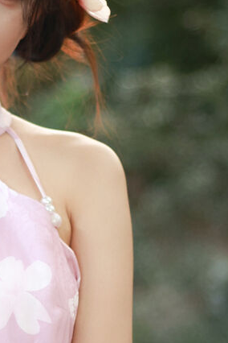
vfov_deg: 9.9
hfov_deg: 6.6
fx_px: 1966
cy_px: 259
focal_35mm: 207
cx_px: -56
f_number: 1.8
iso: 640
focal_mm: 50
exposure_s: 1/125
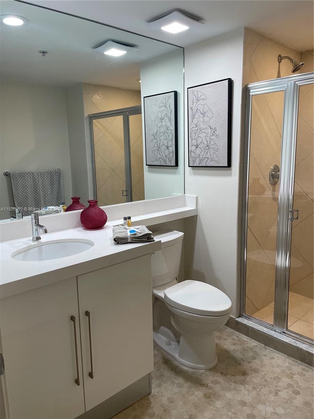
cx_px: 157
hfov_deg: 53.1
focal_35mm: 26
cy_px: 210
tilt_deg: -8.8
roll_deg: +1.5
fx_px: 314
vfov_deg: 67.3
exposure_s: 1/120
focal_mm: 4.2
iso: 64
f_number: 1.6
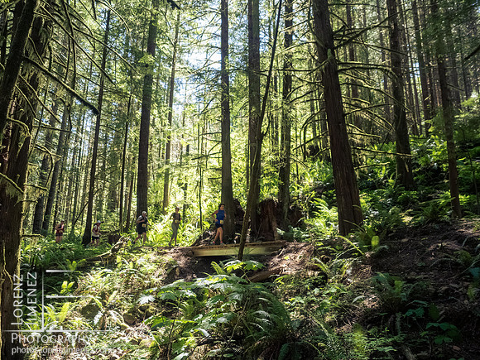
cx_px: 240
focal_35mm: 26
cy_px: 180
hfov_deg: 68.0
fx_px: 356
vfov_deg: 53.7
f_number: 2.8
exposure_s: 1/1000
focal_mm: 12
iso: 2000
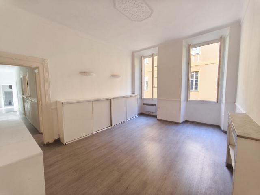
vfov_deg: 81.7
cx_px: 130
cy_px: 98
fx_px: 113
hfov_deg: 98.2
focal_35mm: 15
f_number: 2.2
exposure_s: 1/33.3
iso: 160
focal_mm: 1.91
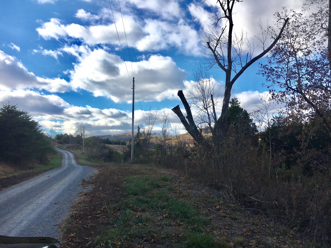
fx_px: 277
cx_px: 166
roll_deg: +2.5
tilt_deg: +4.8
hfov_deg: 61.7
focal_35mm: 29
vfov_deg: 48.2
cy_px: 124
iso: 25
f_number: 2.2
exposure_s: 1/1709
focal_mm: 4.15
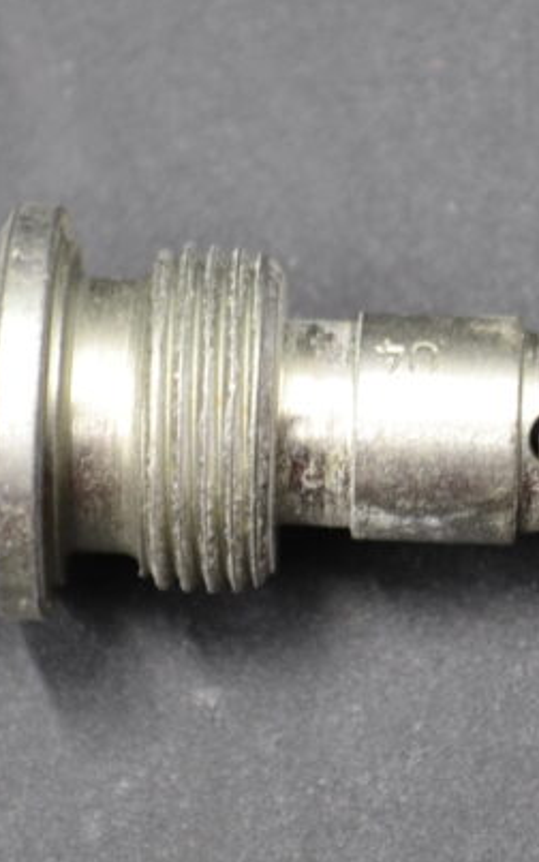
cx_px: 299
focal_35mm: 251
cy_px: 419
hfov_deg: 5.2
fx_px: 5886
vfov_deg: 8.4
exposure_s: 1/30
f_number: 5.6
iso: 400
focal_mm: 55
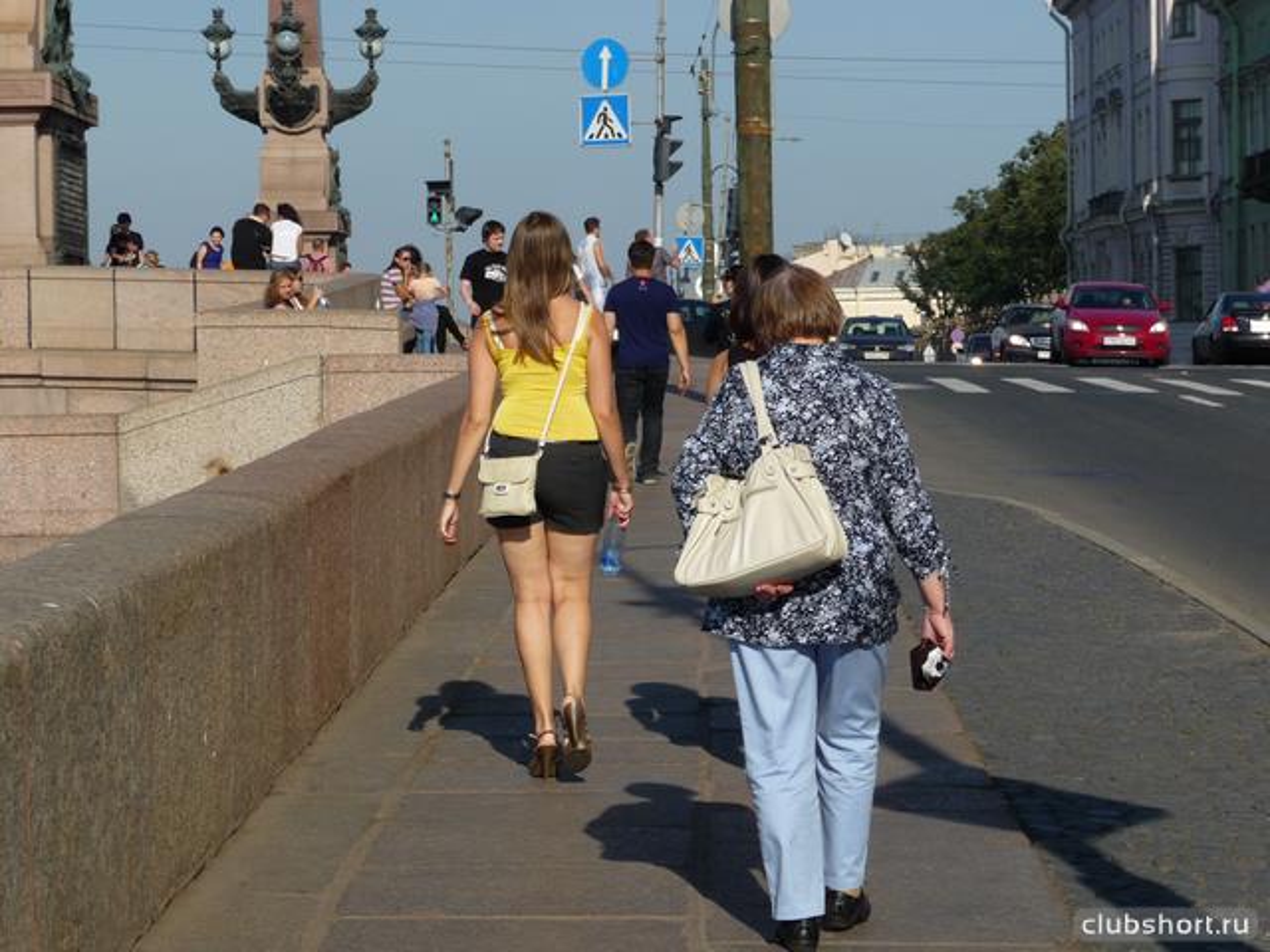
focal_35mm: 112
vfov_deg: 13.2
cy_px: 476
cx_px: 635
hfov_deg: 17.6
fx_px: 4109
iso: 100
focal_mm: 19.1
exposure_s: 1/800
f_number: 4.7
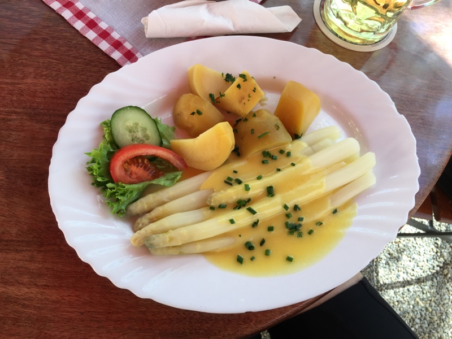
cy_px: 170
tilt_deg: -66.7
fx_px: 379
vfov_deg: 48.2
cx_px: 226
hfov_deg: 61.7
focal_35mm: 29
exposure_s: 1/100
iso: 32
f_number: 2.2
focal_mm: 4.15
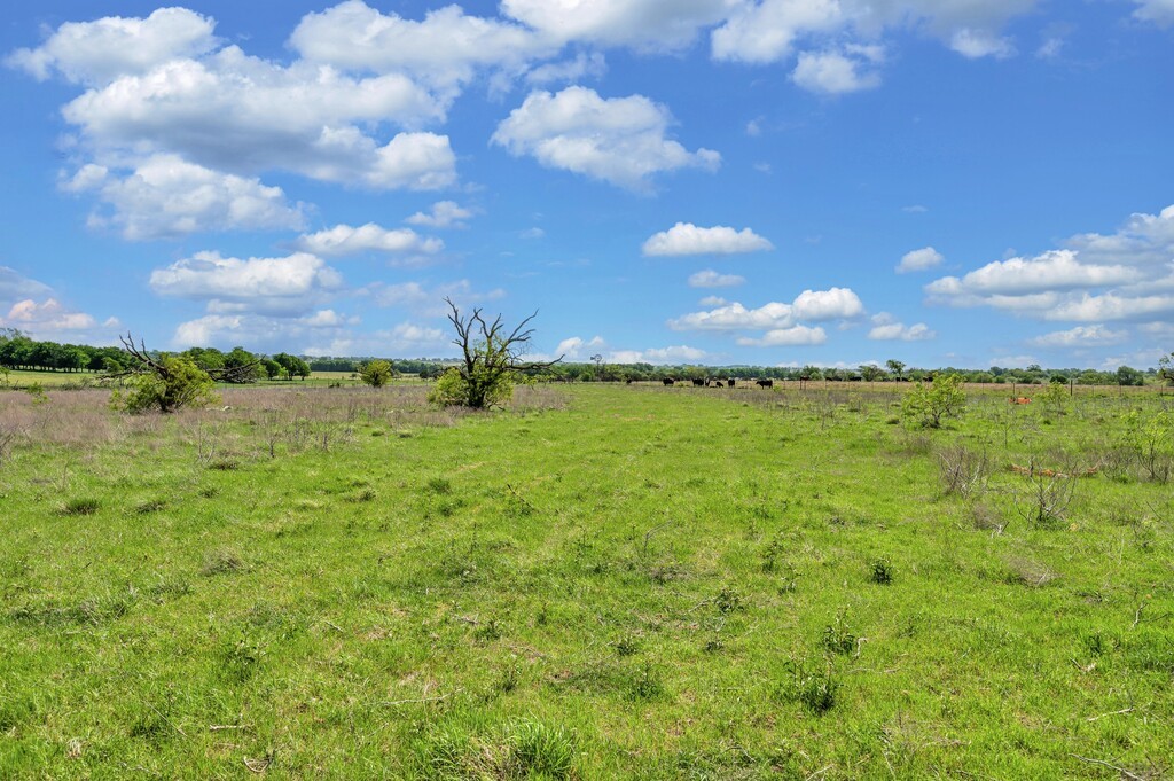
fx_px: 978
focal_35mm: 30
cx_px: 587
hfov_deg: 62.0
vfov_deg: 43.5
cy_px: 390
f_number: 8
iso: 100
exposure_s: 1/800
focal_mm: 30
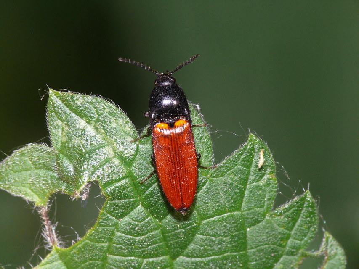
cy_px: 134
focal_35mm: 259
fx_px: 2686
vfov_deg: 5.7
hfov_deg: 7.6
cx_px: 180
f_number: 11
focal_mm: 54.7
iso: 200
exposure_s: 1/250
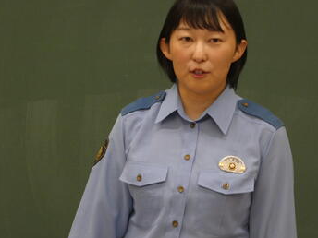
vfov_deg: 2.6
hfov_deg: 3.4
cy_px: 124
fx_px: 5347
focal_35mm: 582
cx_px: 152
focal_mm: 89.5
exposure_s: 1/100
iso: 500
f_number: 5.6
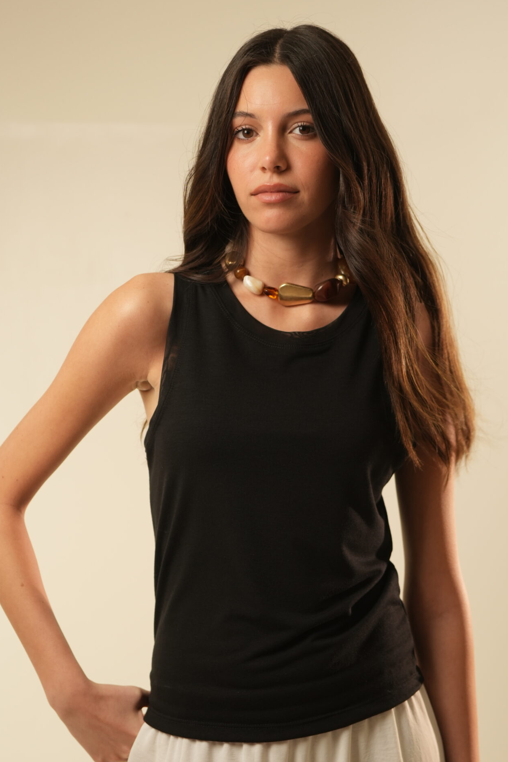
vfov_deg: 29.6
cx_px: 272
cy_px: 420
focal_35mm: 68
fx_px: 1439
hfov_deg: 20.0
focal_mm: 50
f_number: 3.5
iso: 500
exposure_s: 1/125
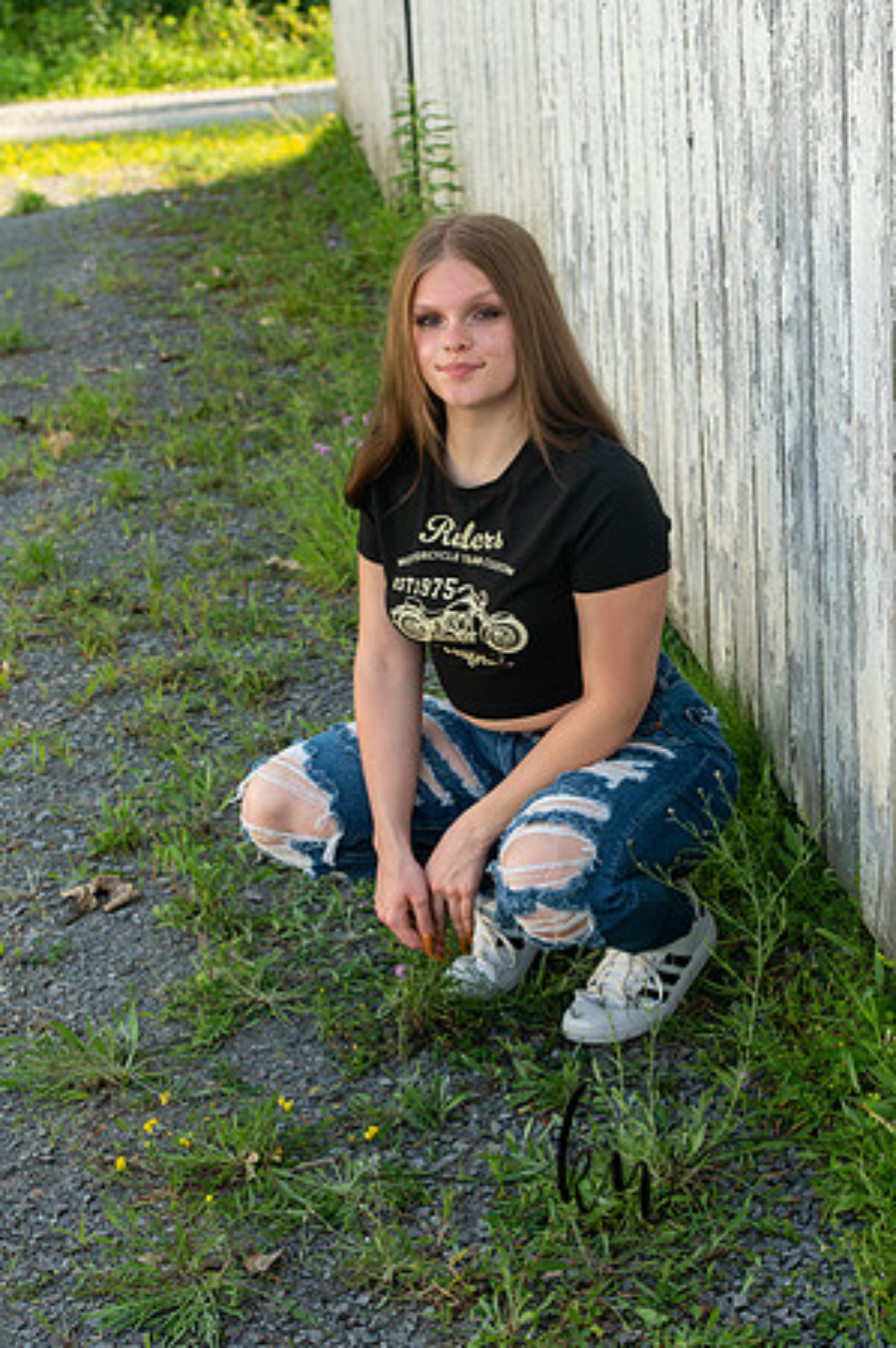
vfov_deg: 28.9
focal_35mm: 70
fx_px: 2619
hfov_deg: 19.4
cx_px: 448
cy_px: 674
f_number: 7.1
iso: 400
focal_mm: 70
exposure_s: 1/250
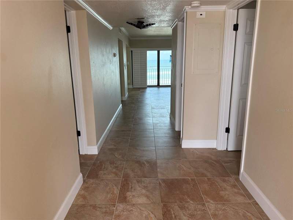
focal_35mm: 24
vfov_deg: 56.8
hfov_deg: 71.6
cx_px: 146
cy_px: 110
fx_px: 203
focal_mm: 6.76
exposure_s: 1/243
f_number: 1.78
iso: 200
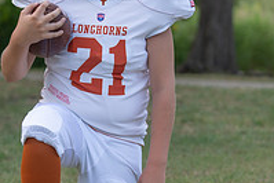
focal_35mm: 204
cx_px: 102
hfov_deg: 10.1
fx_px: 1554
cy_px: 71
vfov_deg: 6.7
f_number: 2.8
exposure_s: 1/400
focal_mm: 70
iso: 100
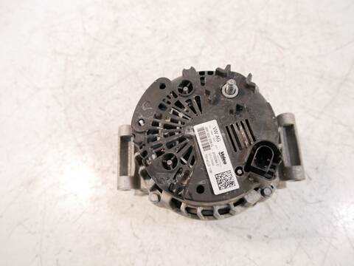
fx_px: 286
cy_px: 133
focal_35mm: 28
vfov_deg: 49.7
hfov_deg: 63.4
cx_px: 177
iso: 640
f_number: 3.5
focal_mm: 14
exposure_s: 1/60
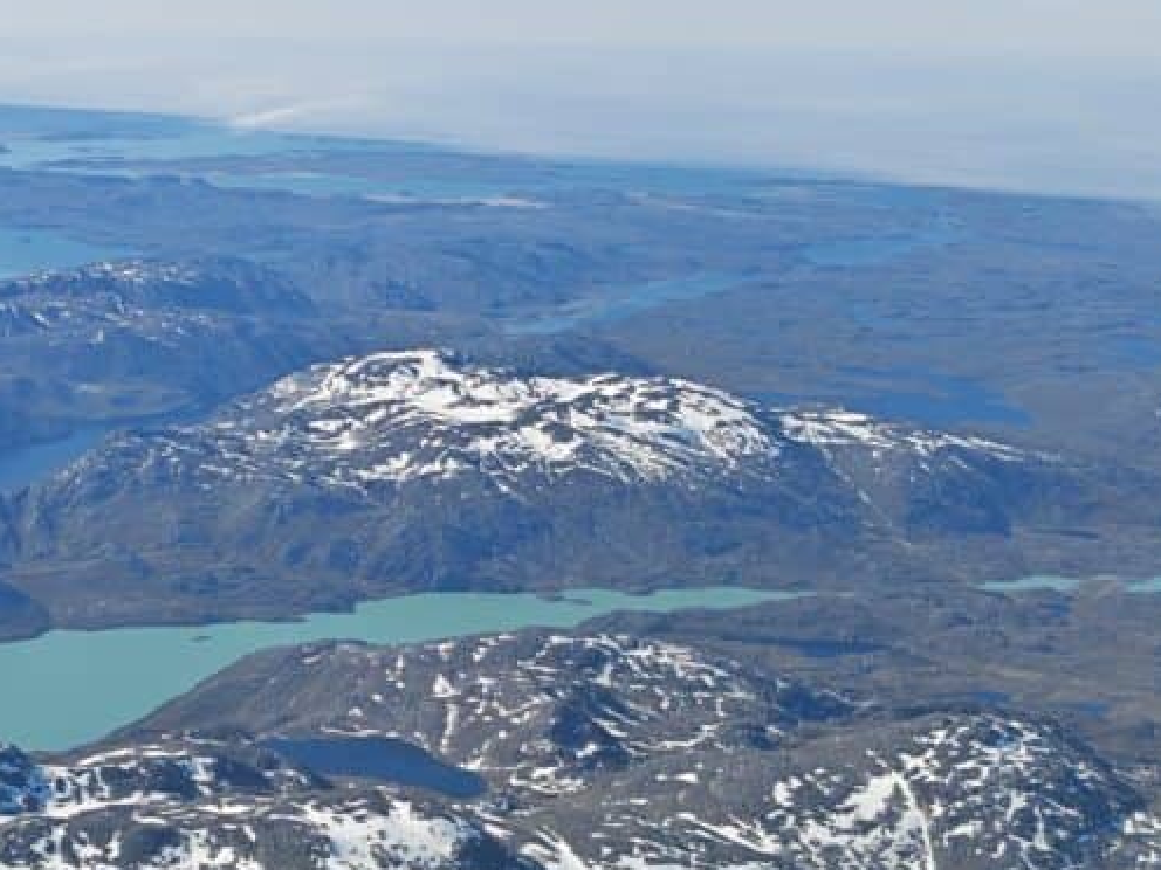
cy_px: 572
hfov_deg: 27.3
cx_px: 419
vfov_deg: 20.7
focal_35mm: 71
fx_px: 2381
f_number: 1.6
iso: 50
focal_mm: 5.4
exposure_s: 1/3000
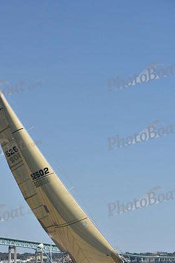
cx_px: 75
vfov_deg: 20.7
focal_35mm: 98
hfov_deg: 14.0
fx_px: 715
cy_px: 176
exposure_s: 1/1000
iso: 250
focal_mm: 70
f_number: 5.6
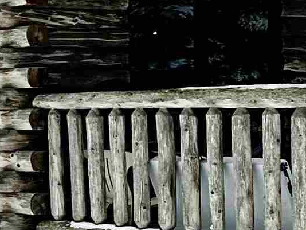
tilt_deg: +2.7
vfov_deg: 10.8
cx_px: -457
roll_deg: +0.4
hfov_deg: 11.5
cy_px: 88
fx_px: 1220
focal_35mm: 138
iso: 80
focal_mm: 6.86
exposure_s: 1/2299
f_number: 1.78
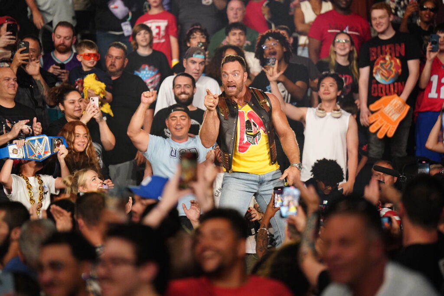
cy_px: 148
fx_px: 2220
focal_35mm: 180
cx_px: 222
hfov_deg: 11.4
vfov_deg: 7.6
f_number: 2.8
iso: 6400
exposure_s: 1/1250
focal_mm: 180
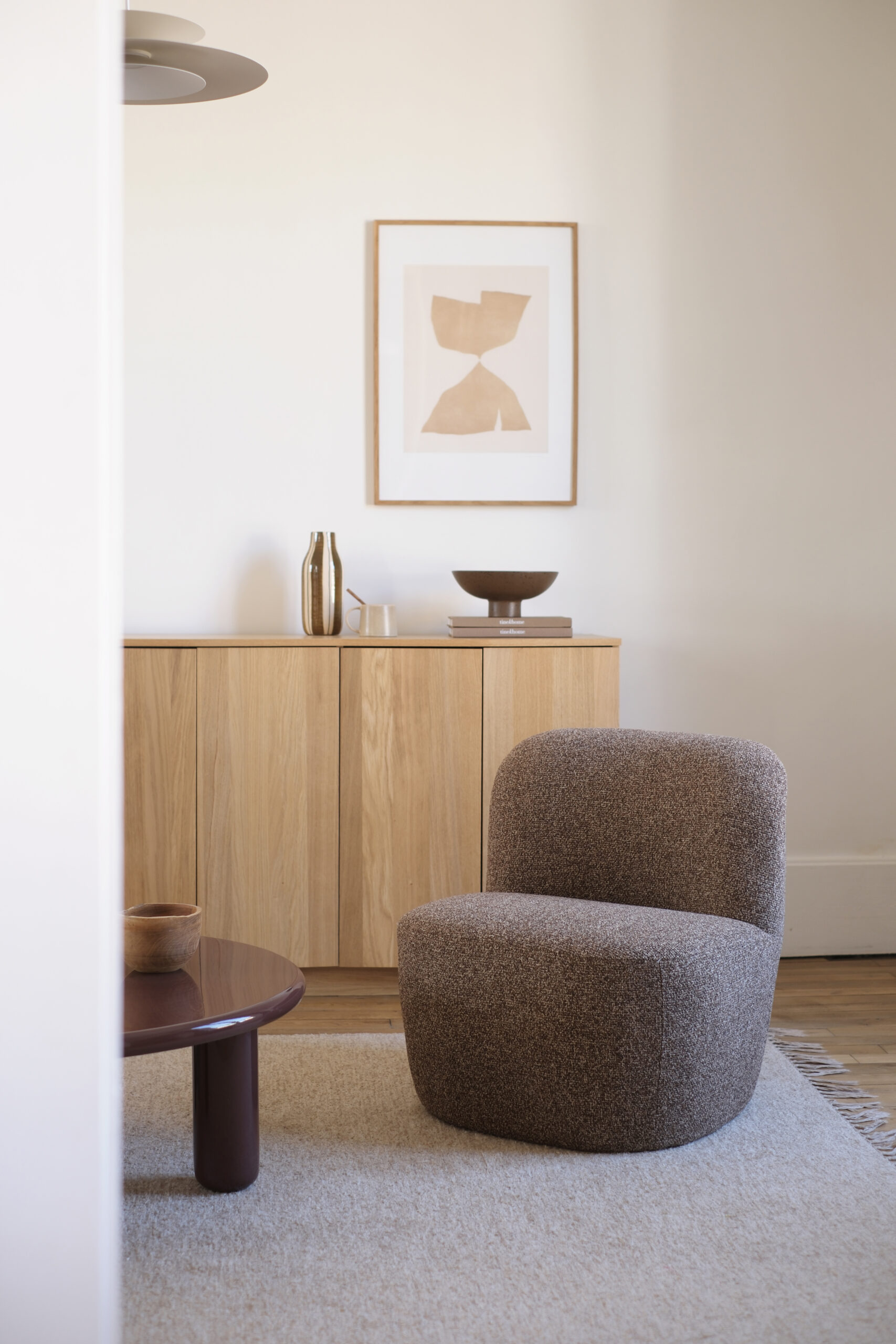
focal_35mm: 56
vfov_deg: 35.6
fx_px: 2090
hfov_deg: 24.2
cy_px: 672
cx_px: 448
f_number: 4
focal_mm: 37.6
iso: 125
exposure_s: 1/2400
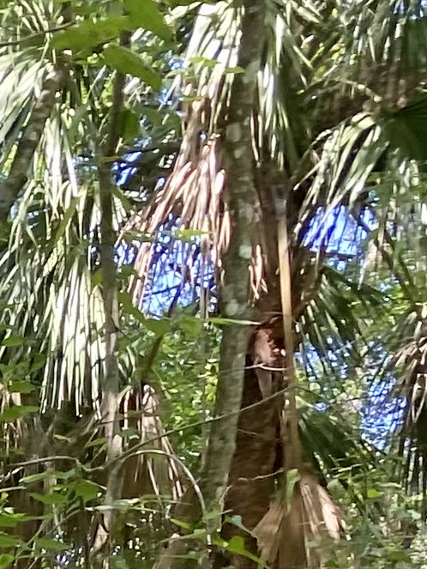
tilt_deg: +4.8
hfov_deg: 8.0
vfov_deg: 10.3
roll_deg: -3.0
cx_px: -857
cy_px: 1490
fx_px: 2596
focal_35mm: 158
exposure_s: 1/122
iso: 40
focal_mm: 4.25
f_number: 1.8
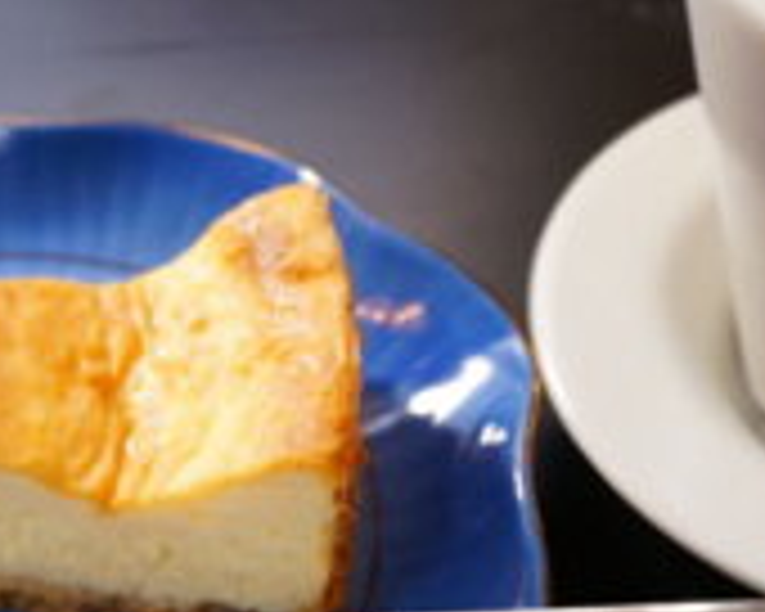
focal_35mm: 107
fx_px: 2430
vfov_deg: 14.3
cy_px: 209
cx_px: 405
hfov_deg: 17.9
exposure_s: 1/60
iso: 640
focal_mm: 27
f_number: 4.5
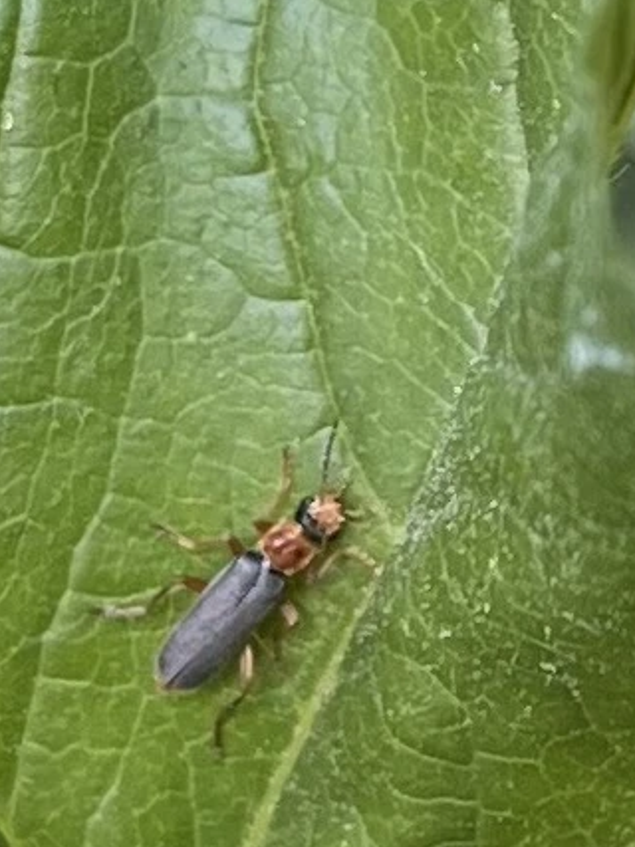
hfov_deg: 36.8
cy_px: 583
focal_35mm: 39
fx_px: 954
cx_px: 298
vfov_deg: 46.9
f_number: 1.6
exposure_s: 1/122
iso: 32
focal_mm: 5.1
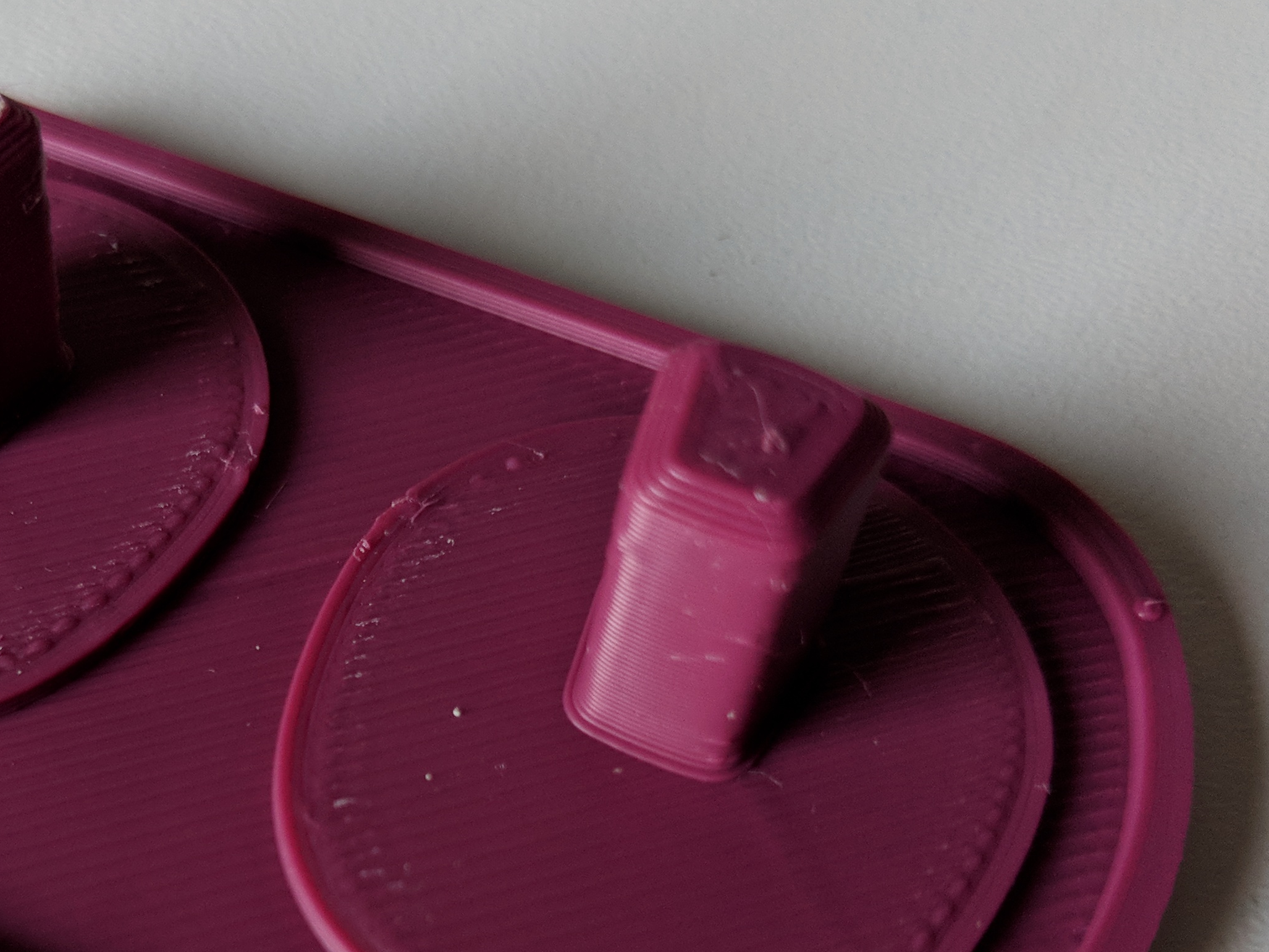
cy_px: 733
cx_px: 270
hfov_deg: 35.1
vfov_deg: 27.1
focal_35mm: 53
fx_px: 1943
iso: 264
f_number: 1.8
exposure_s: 1/100
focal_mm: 4.44
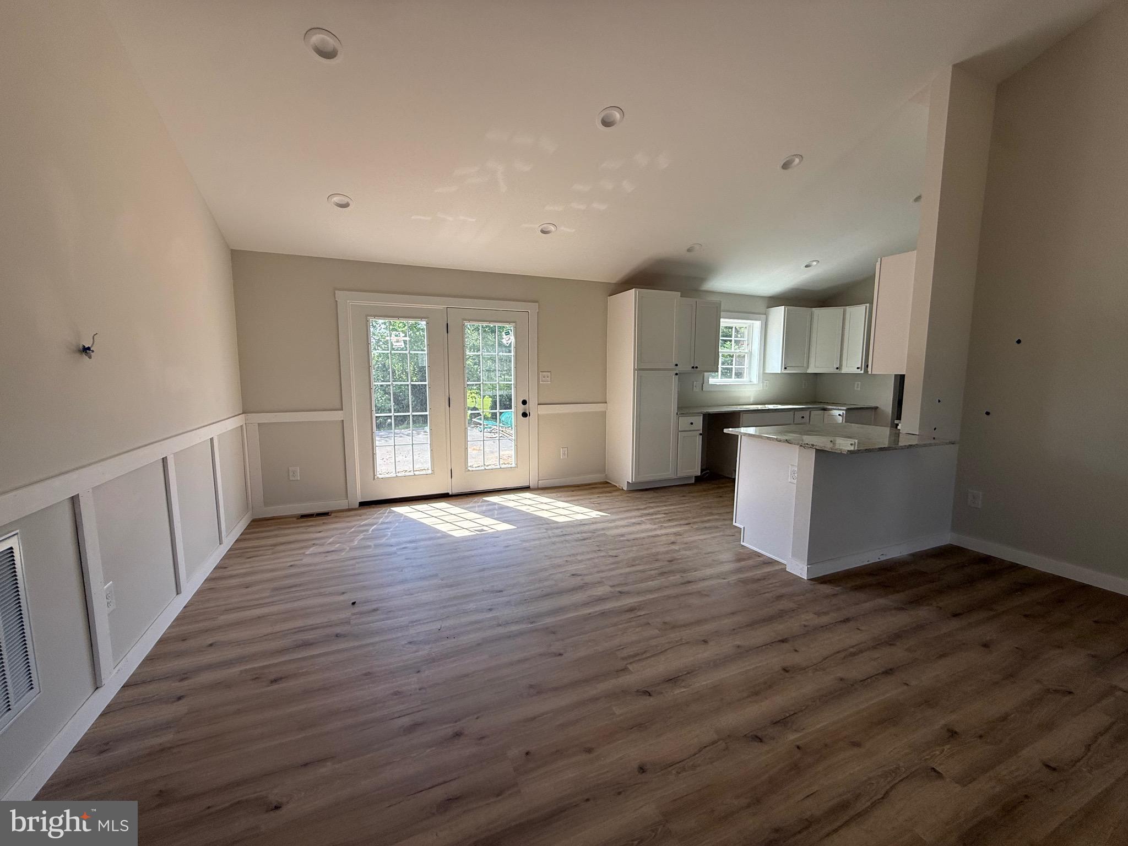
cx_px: 564
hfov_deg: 102.1
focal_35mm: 14
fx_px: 456
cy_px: 423
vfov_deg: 85.7
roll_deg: -1.1
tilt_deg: -5.1
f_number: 2.2
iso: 64
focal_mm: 2.22
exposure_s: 1/363
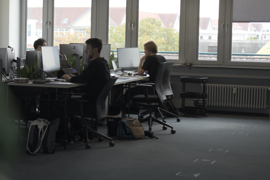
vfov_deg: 14.7
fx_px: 698
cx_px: 21
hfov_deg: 21.4
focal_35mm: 93
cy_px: 83
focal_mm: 50
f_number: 2.8
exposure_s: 1/60
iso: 64
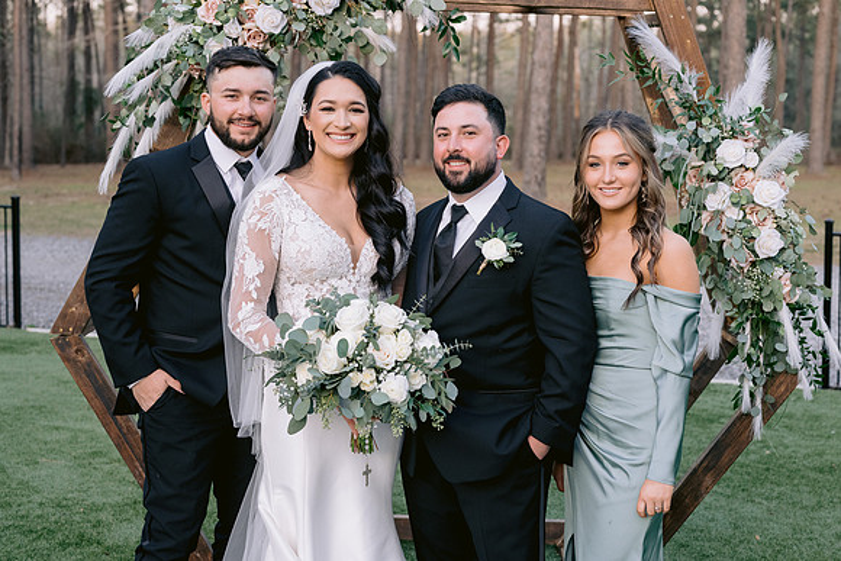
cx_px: 440
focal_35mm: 56
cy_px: 248
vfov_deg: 24.1
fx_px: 1311
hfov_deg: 35.6
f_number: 4
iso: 800
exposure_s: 1/200
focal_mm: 50
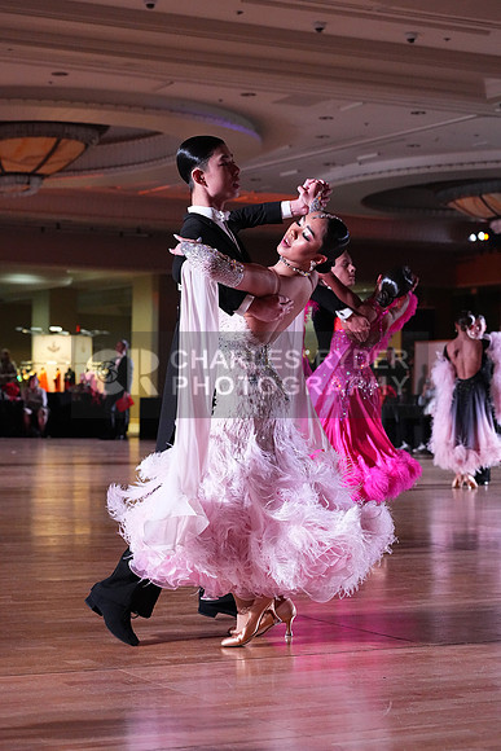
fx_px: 1627
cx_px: 250
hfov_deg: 17.5
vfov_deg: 26.0
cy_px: 376
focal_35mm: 78
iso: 8000
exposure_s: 1/400
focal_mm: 78
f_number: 5.6
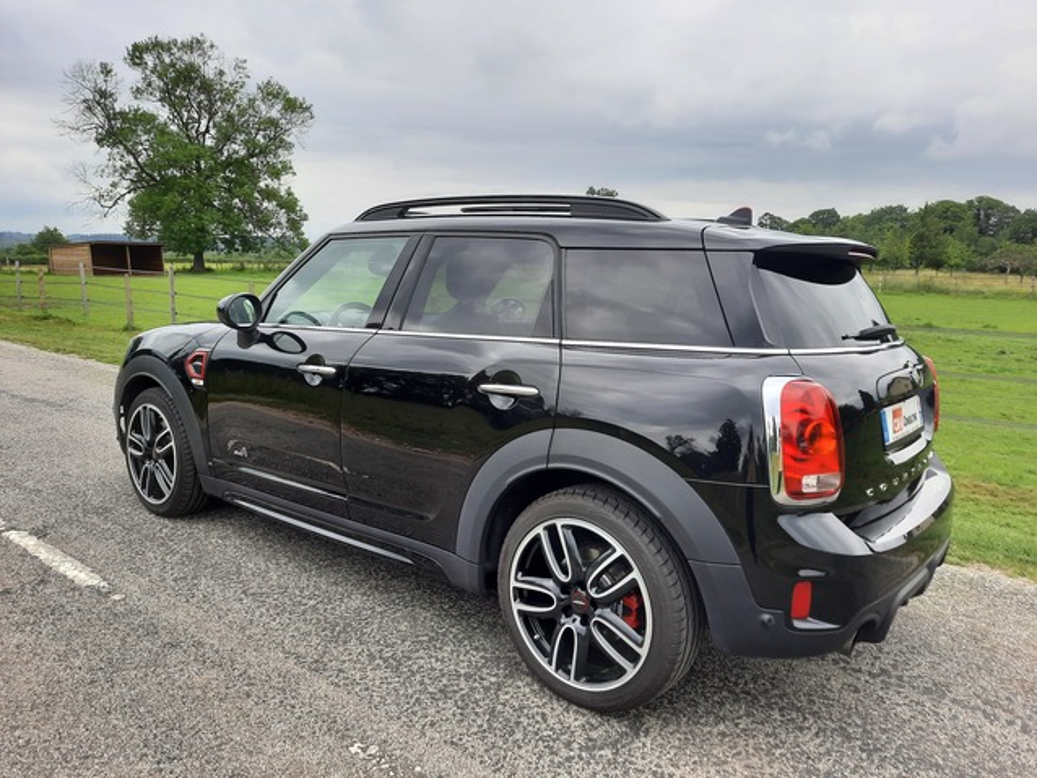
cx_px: 518
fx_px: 749
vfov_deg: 54.9
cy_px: 389
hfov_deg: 69.4
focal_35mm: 25
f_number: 2
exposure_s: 1/213
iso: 32
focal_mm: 4.6
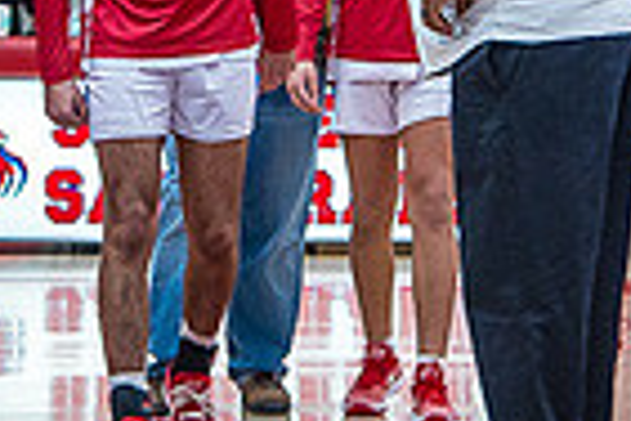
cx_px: 277
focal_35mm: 271
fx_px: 4750
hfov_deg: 7.6
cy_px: -197
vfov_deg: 5.0
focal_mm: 66
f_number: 4
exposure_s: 1/320
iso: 2000
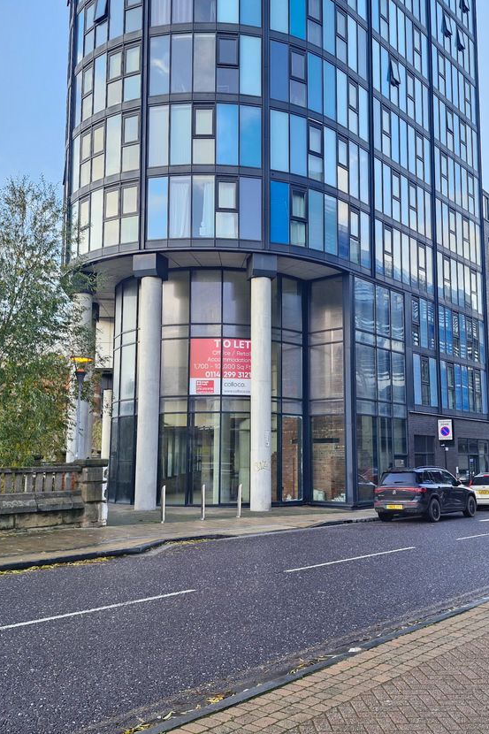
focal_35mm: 32
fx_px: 652
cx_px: 281
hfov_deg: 41.0
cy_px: 367
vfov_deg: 58.7
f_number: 1.8
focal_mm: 5.54
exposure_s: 1/180
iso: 125
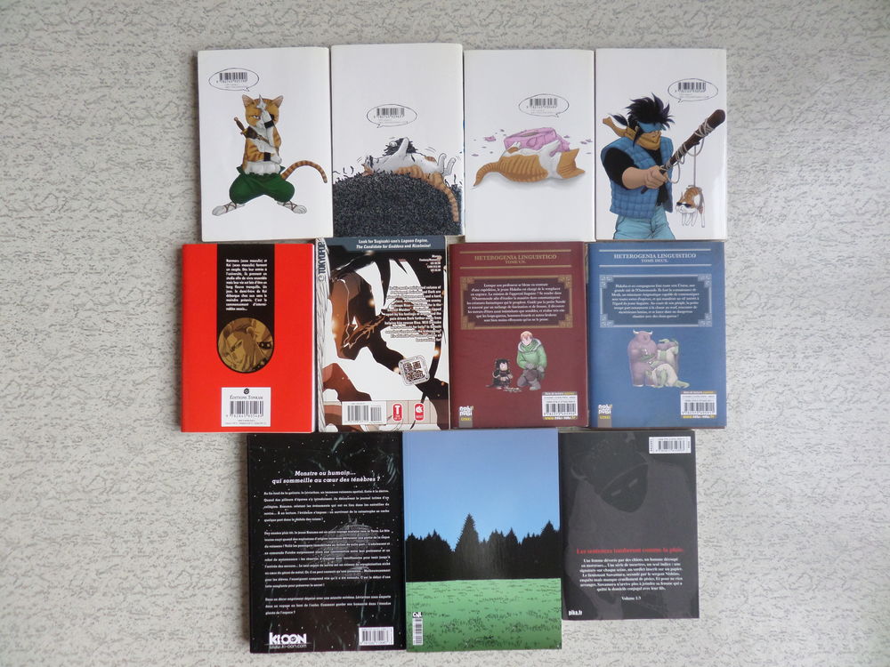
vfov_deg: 56.8
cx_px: 445
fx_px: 617
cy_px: 334
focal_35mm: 24
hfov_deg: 71.6
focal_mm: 4.3
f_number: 3.1
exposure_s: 1/30
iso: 160
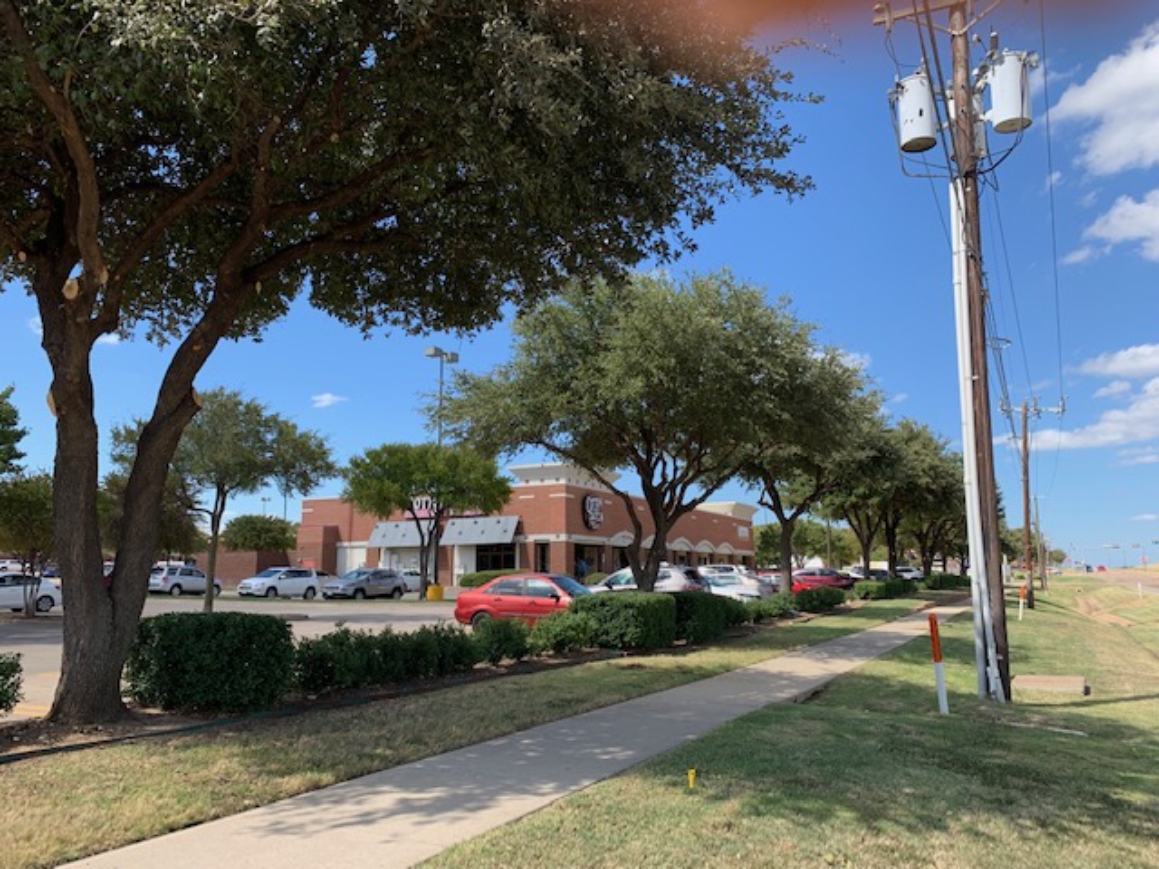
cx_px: 580
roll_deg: +0.7
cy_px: 434
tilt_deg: +9.8
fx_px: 871
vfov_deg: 53.1
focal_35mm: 26
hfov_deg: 67.3
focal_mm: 4.25
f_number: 1.8
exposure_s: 1/1266
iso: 25
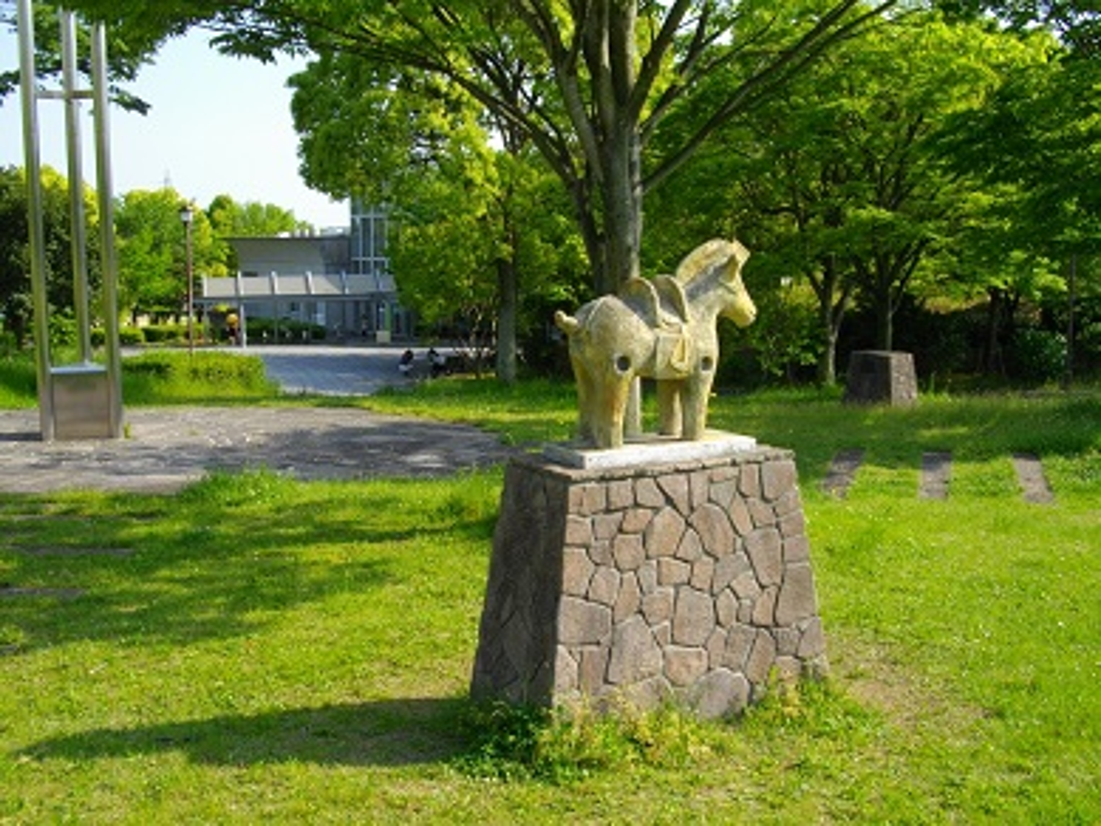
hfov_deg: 46.8
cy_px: 413
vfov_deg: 36.0
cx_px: 550
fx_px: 1273
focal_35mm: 40
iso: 100
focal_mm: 7.1
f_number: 6.3
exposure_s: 1/160
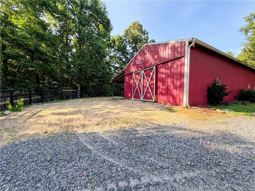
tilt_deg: -1.7
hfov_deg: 102.1
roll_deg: -1.2
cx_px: 128
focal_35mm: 14
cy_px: 96
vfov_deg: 85.7
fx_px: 103
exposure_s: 1/324
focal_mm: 2.22
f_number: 2.2
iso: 50
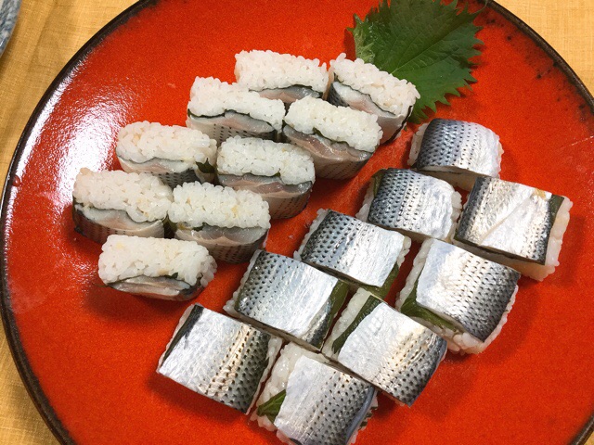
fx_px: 532
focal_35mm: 31
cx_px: 297
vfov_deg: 45.4
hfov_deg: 58.4
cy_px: 222
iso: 64
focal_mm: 3.3
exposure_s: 1/30
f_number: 2.4
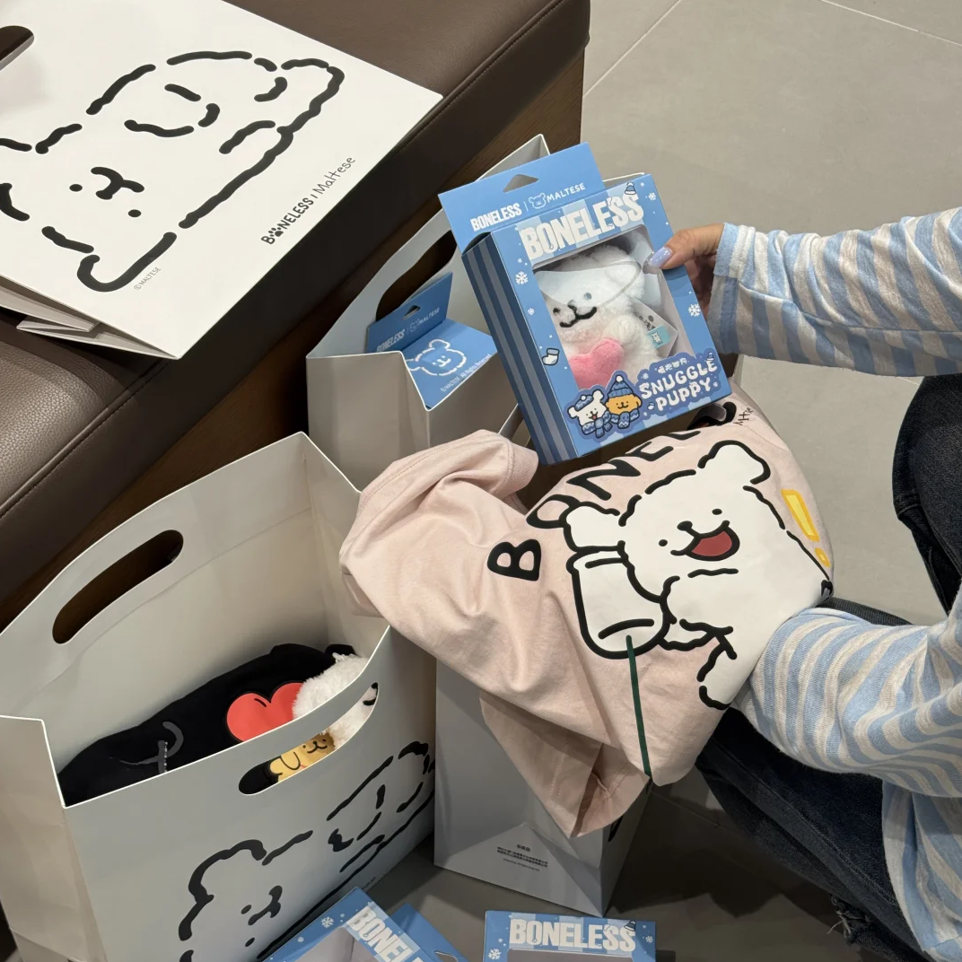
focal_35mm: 57
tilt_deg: -50.8
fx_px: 1792
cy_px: 600
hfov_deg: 30.0
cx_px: 482
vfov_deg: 29.9
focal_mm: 6.76
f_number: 1.78
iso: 64
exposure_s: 1/264
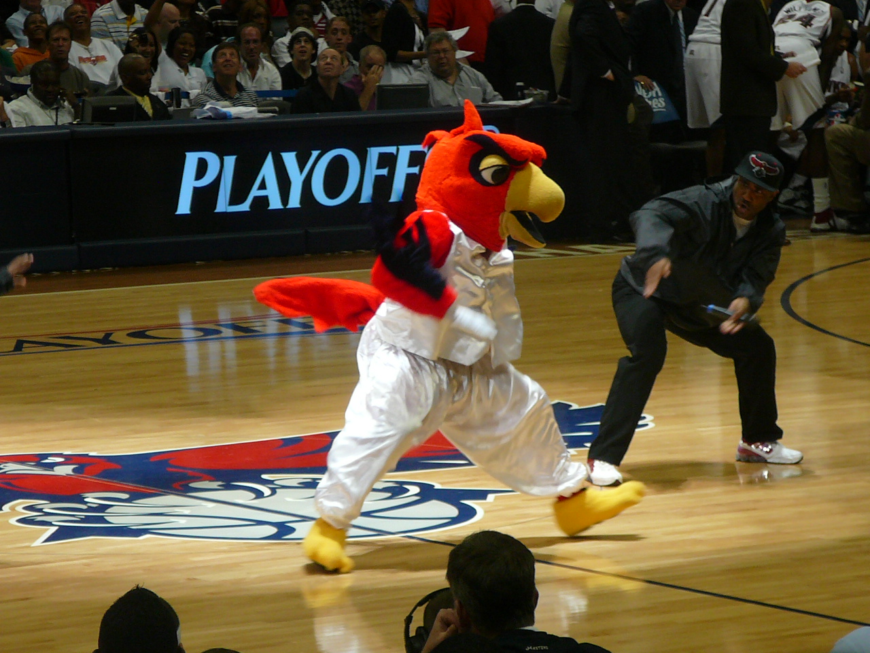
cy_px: 326
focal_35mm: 210
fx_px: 5278
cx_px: 435
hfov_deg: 9.4
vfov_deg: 7.1
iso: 125
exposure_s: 1/100
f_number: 4
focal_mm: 25
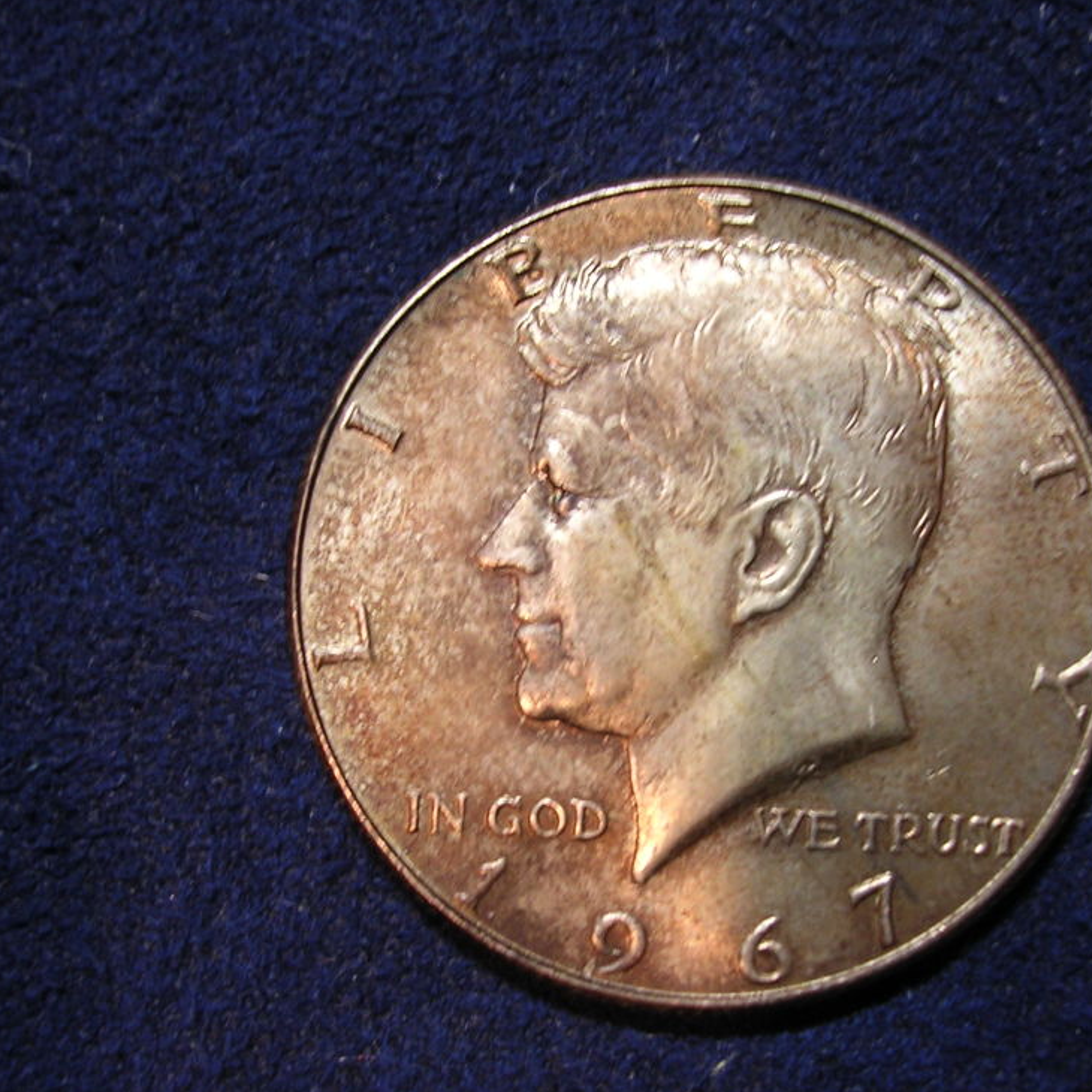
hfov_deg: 36.8
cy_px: 558
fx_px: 1642
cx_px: 591
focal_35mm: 46
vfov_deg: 36.8
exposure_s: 1/6.4
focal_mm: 5.8
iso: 100
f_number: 2.8
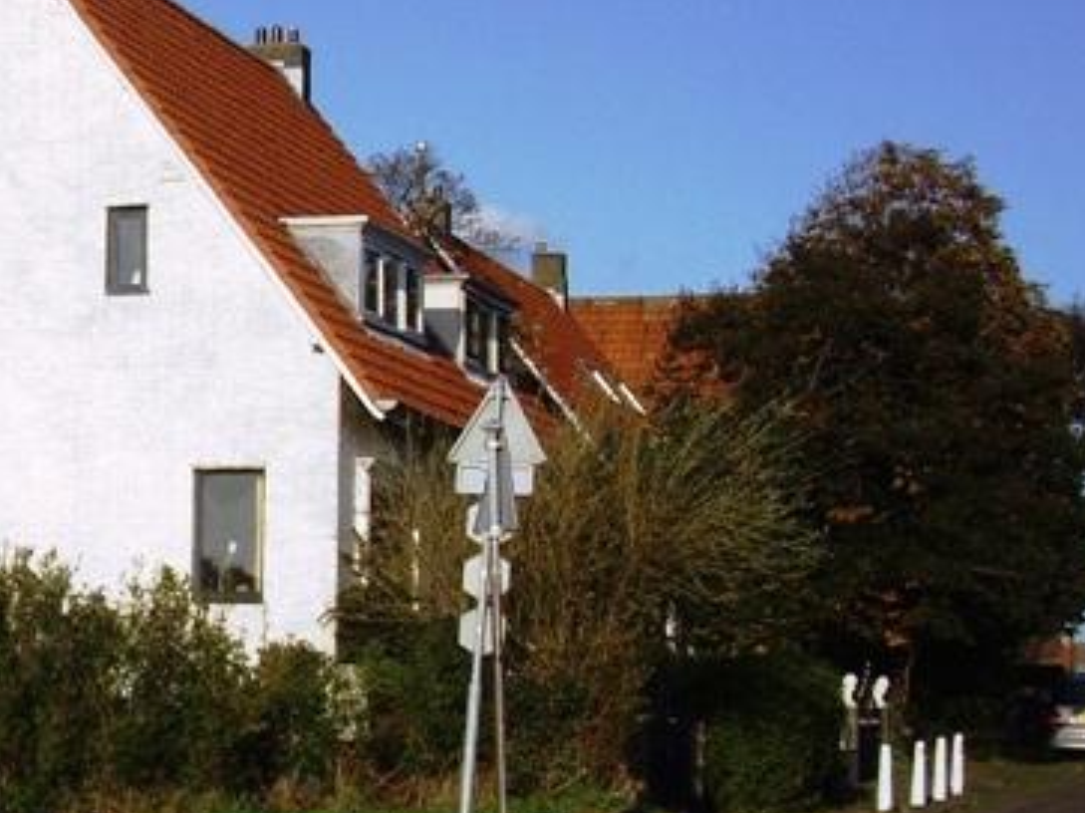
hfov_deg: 28.5
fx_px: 2099
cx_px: 260
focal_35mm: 67
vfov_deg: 21.9
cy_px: 380
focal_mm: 7.9
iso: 64
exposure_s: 1/250
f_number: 8
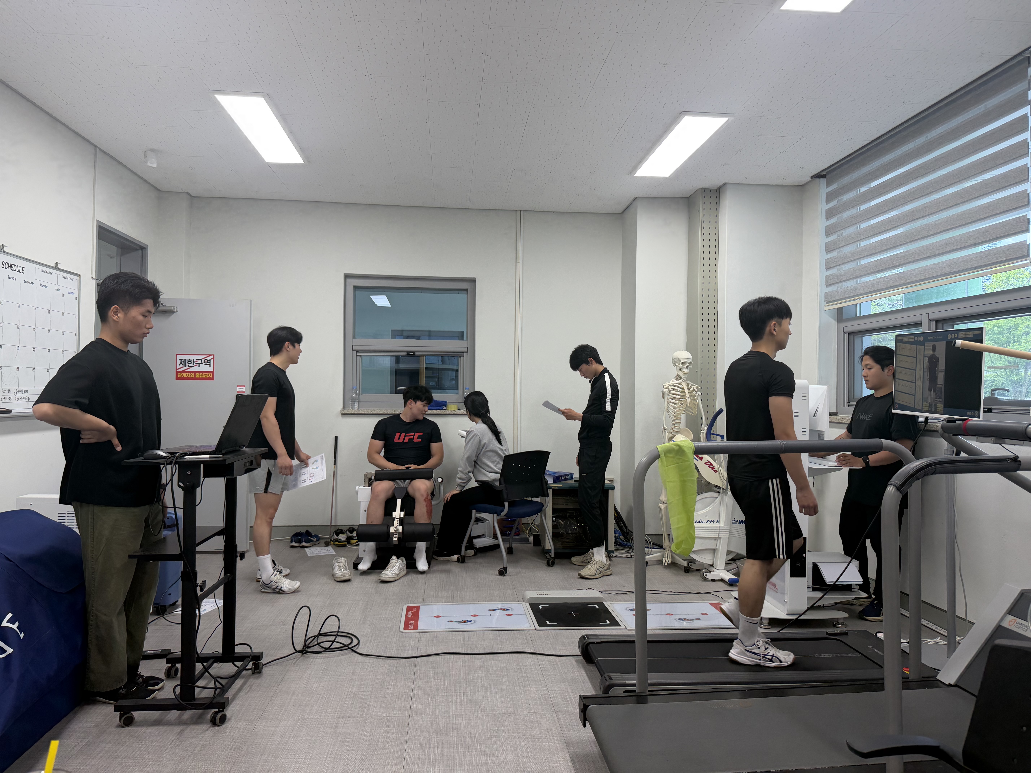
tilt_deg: +2.3
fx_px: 715
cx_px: 516
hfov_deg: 71.6
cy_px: 386
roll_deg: -1.2
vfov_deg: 56.8
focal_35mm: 24
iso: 100
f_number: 1.78
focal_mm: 6.76
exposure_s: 1/120
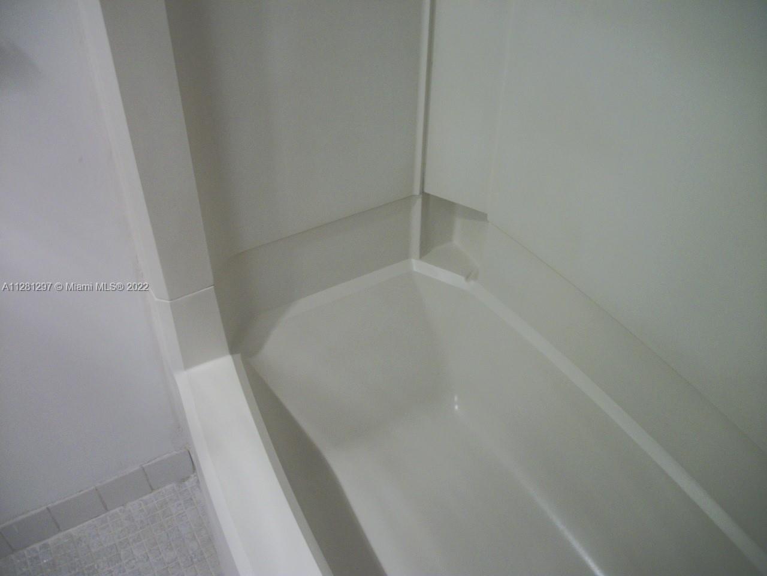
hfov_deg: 56.8
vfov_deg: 44.2
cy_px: 288
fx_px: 709
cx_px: 384
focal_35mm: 32
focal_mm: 5.7
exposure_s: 1/30
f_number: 2.9
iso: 108
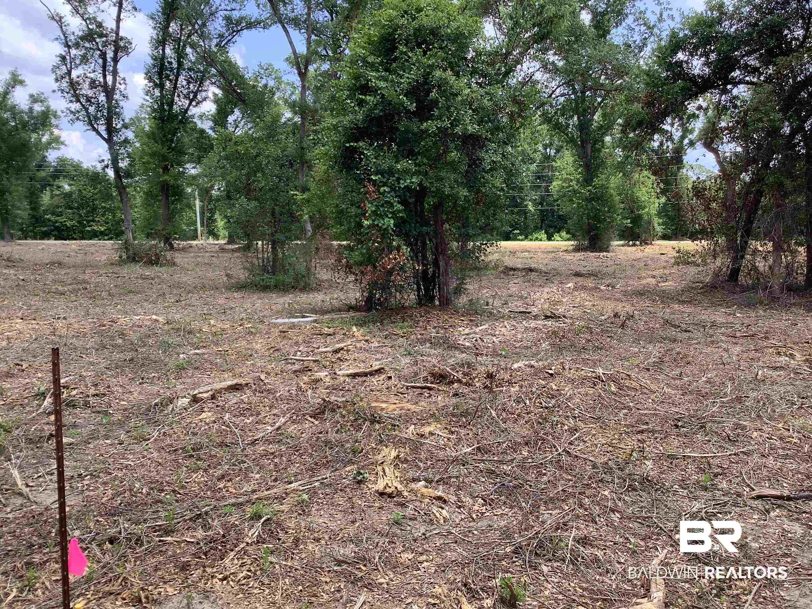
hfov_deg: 58.4
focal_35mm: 31
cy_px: 304
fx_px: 727
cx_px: 406
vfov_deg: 45.4
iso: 25
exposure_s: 1/273
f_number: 2.4
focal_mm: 3.3
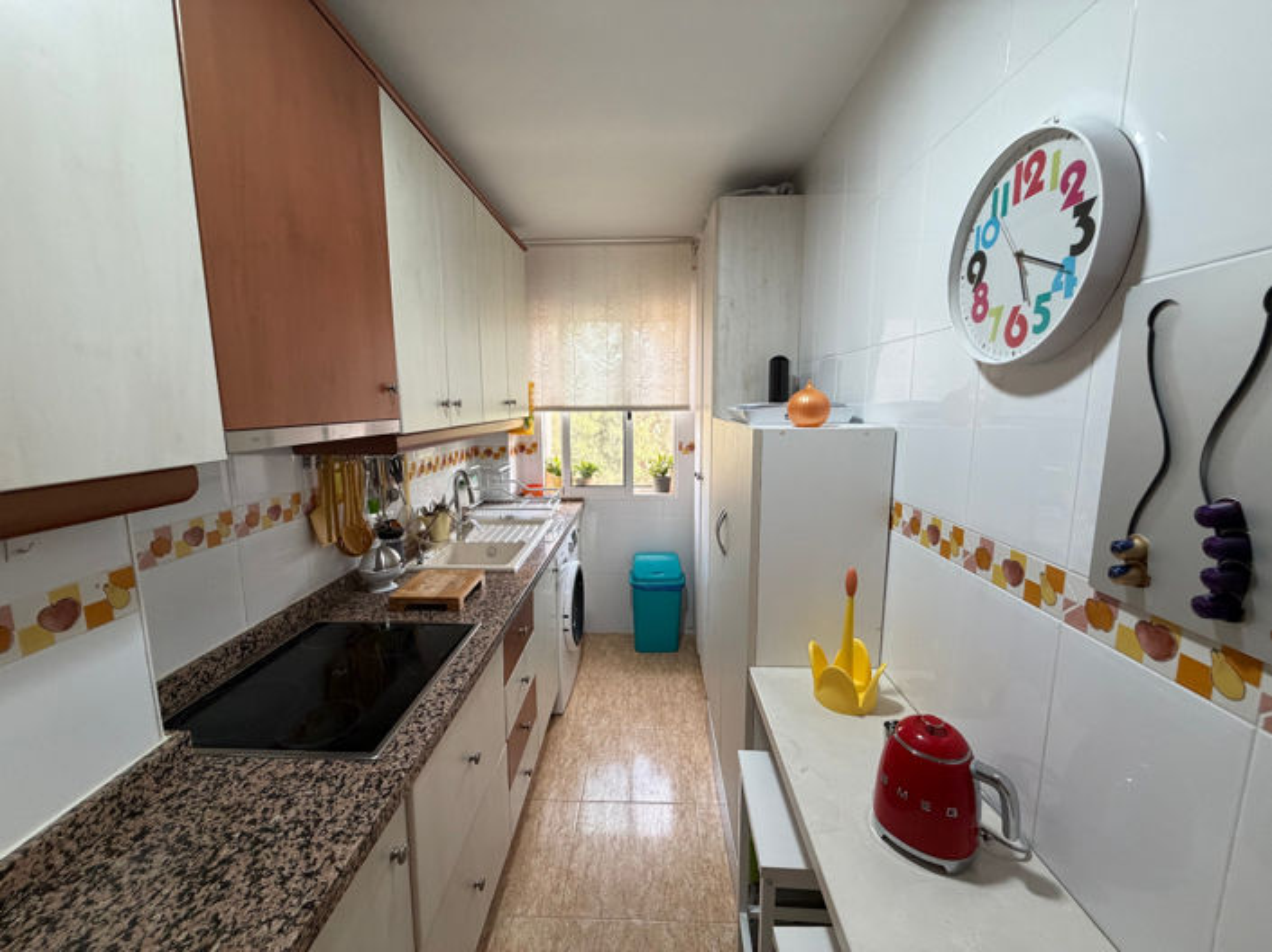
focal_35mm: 14
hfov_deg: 102.1
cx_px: 636
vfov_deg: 85.6
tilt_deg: -8.4
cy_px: 476
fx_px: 514
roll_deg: +0.2
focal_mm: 2.22
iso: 250
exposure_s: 1/100
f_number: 2.2
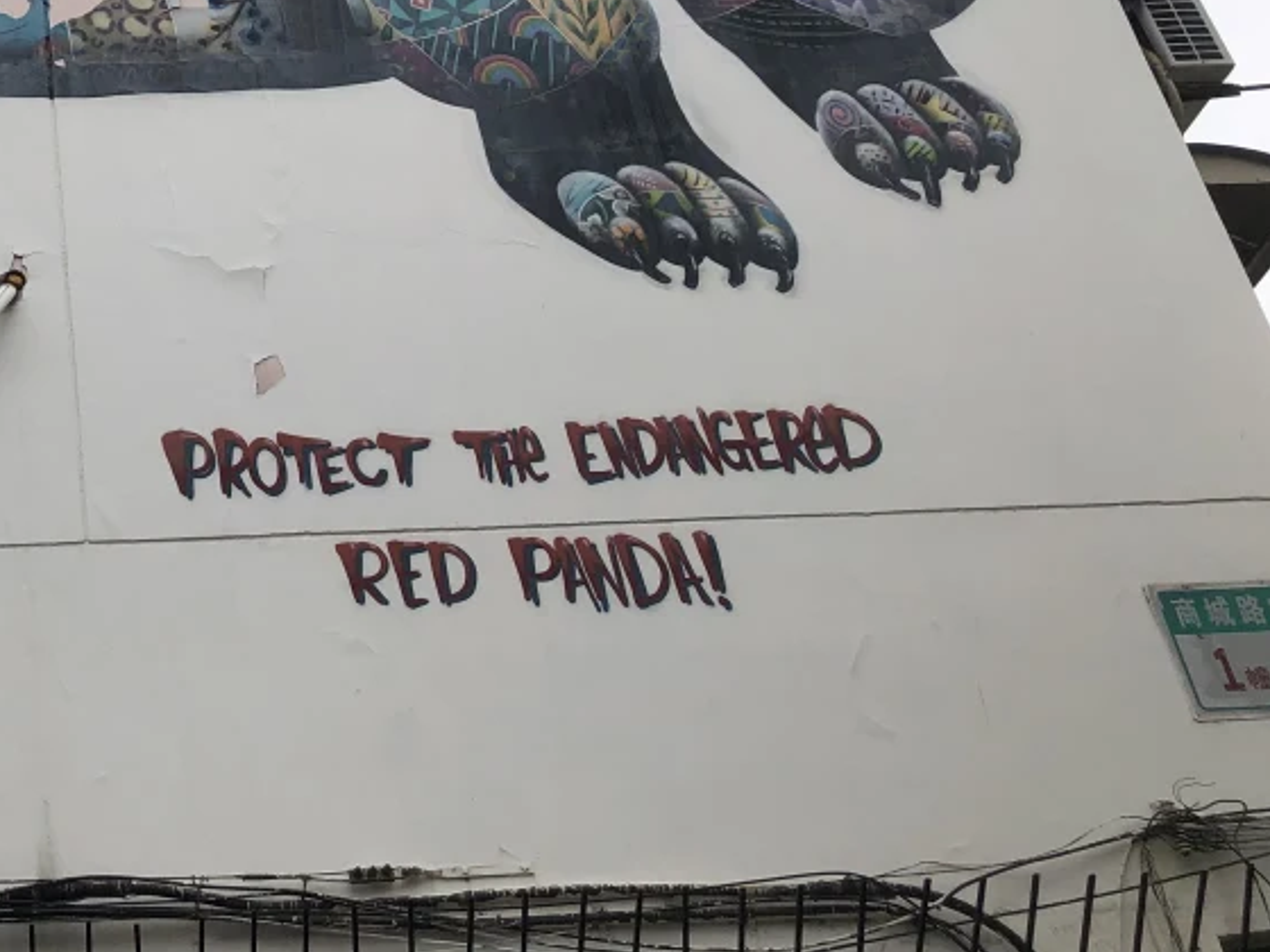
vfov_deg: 23.3
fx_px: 2201
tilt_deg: +38.6
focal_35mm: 60
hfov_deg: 29.5
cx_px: -77
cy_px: -14
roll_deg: +3.6
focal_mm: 4
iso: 20
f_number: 1.8
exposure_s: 1/1656
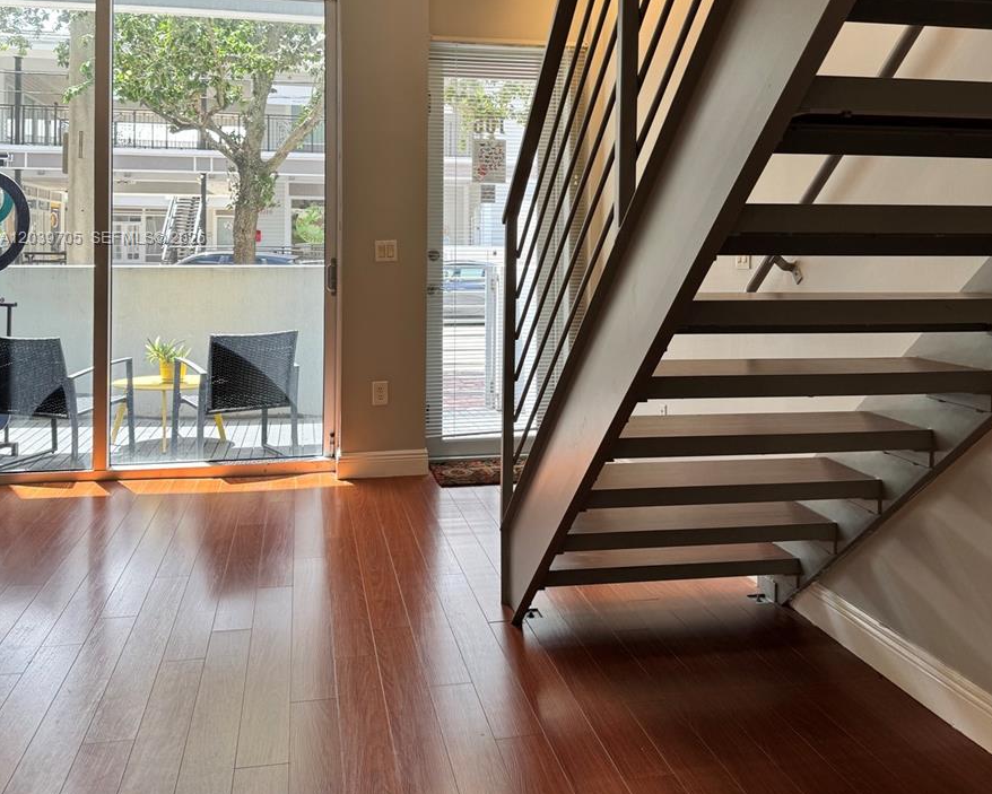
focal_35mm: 32
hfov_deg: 55.6
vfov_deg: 44.9
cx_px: 505
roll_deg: -0.7
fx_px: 940
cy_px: 239
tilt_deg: -0.2
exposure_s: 1/121
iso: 64
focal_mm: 6.76
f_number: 1.78
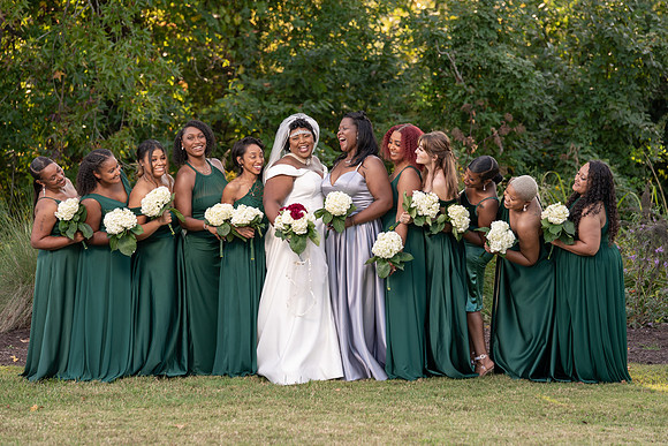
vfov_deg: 9.3
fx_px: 2753
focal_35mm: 148
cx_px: 336
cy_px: 223
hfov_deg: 13.8
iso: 160
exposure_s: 1/200
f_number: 4
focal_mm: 147
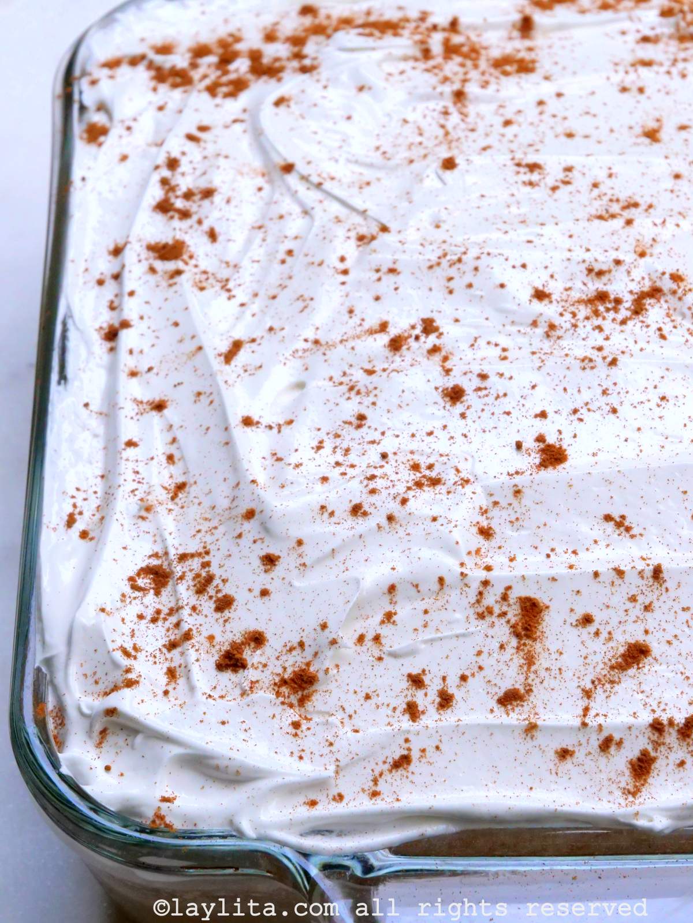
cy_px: 462
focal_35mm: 104
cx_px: 346
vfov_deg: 18.9
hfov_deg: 14.2
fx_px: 2776
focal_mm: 52
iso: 3200
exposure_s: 1/125
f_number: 11
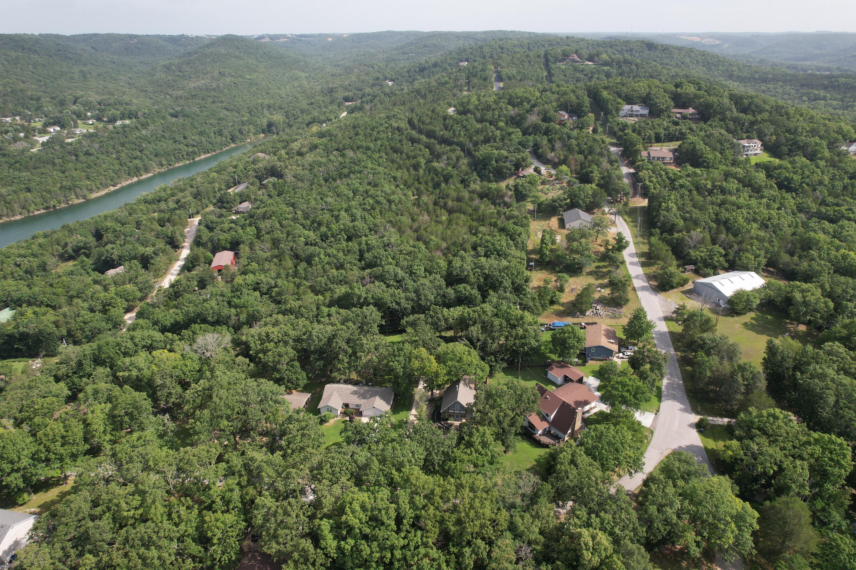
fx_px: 523
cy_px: 285
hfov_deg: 78.6
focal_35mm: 22
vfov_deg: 57.2
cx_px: 428
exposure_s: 1/350
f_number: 2.8
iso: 140
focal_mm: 8.38
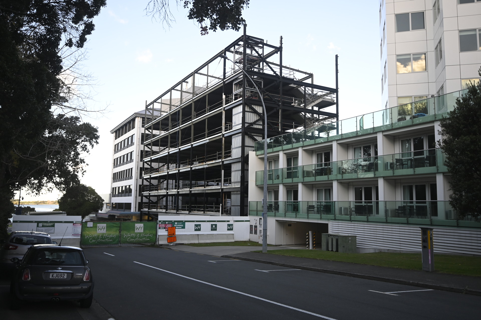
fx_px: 387
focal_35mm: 29
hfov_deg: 63.7
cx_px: 240
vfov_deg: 44.9
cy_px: 160
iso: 720
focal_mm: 29
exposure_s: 1/800
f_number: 4
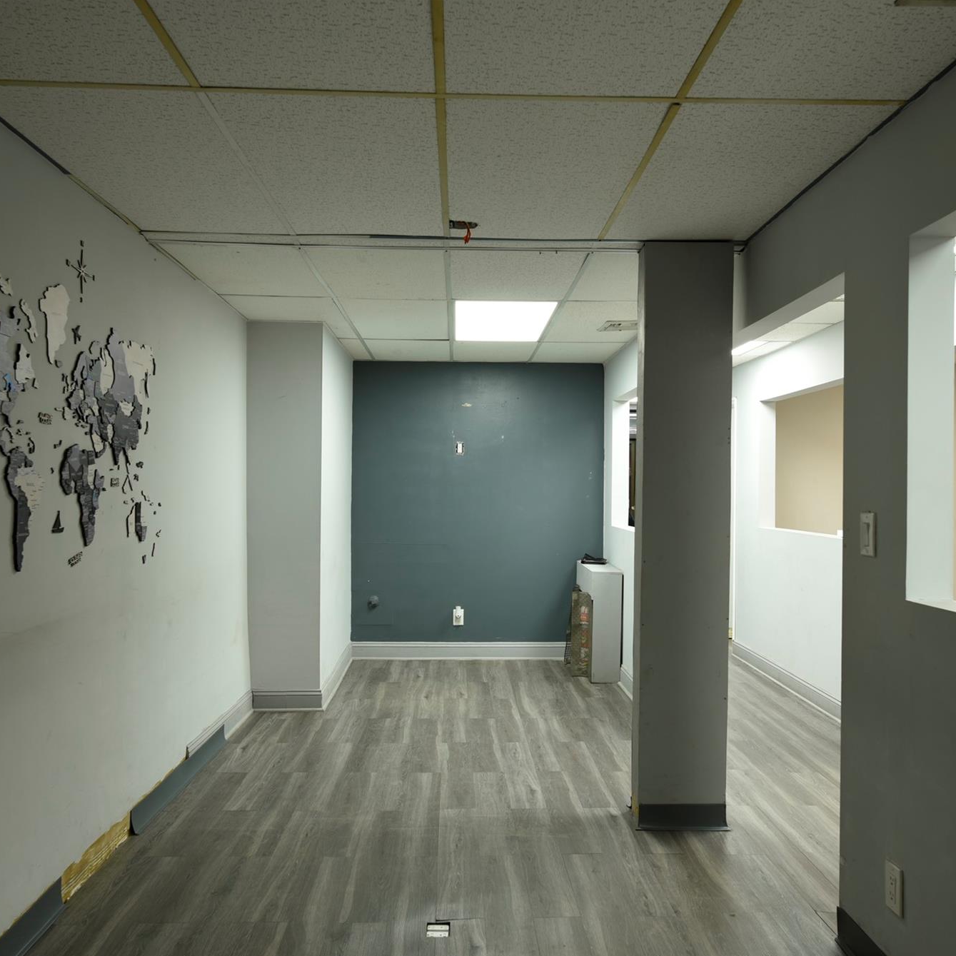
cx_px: 481
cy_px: 483
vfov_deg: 60.9
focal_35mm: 26
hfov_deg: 60.9
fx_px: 812
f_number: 7.1
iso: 100
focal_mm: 20
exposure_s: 1/4
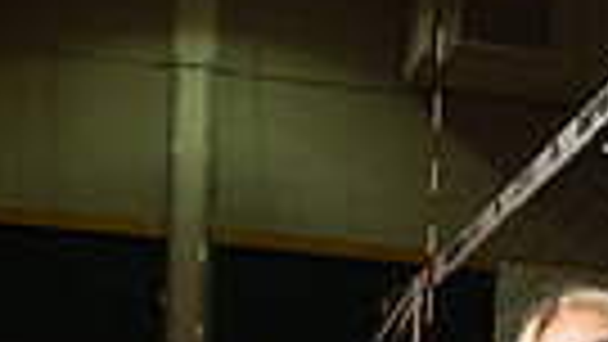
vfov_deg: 8.2
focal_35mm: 133
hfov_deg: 16.0
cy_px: 878
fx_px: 2145
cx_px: 518
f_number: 5.6
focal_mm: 38
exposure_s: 1/250
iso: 800
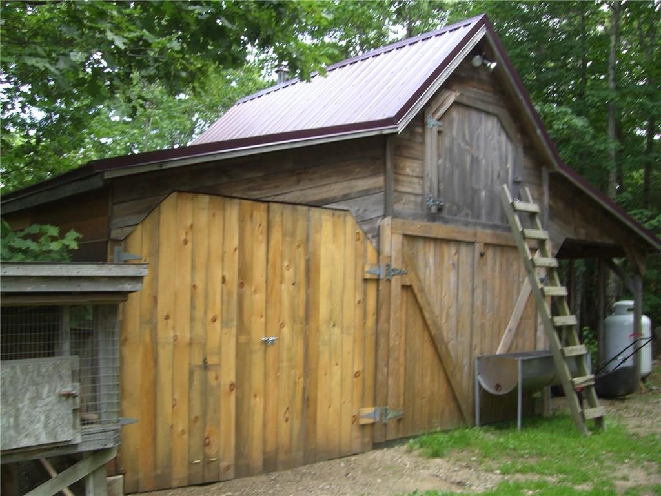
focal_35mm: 38
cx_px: 330
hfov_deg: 49.0
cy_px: 248
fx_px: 726
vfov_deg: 37.7
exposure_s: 1/125
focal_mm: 6.2
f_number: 2.7
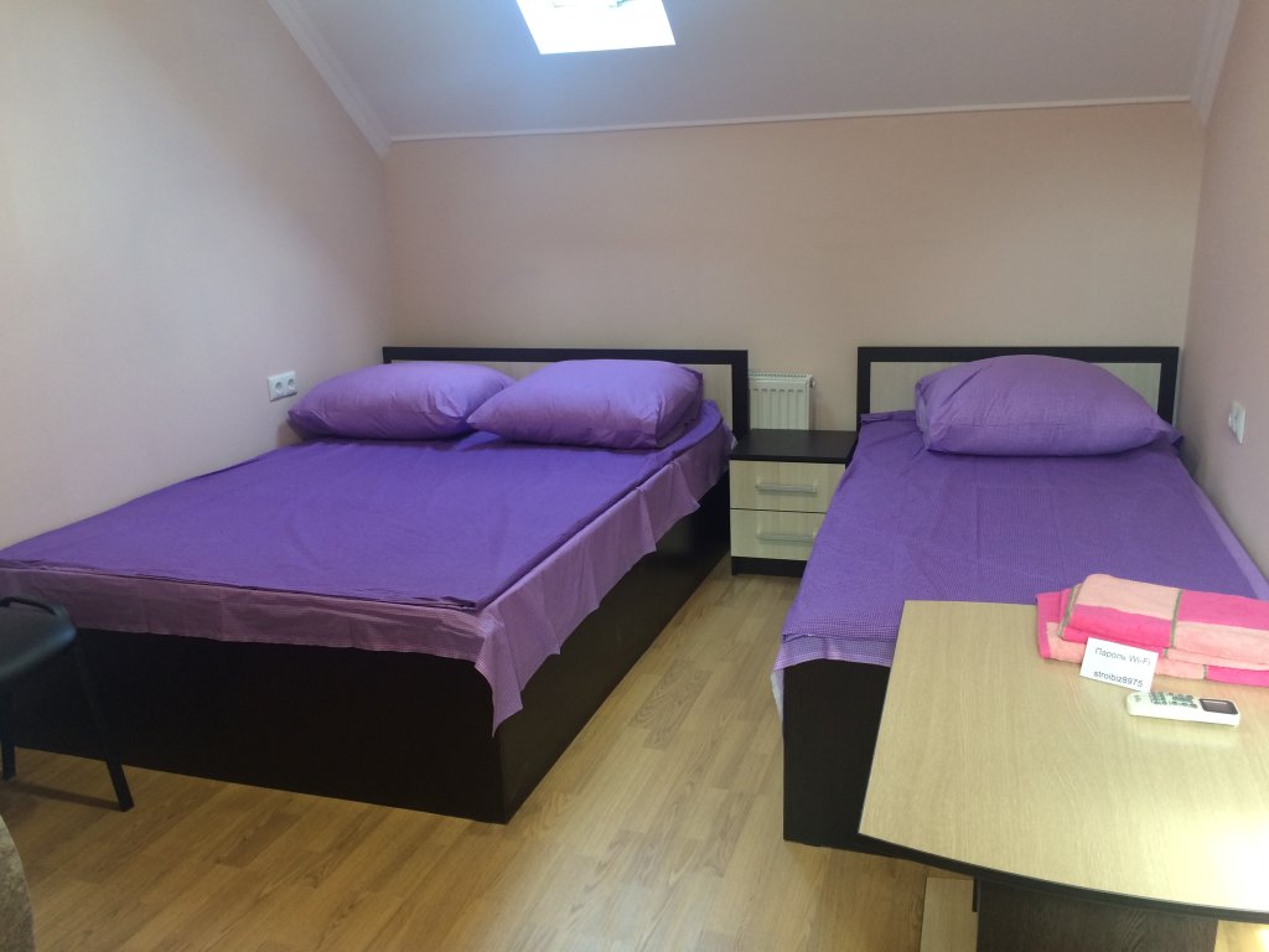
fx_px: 1063
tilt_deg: -16.5
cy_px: 476
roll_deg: +1.8
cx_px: 634
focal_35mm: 29
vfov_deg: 48.2
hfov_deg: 61.7
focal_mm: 4.15
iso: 100
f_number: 2.2
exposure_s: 1/33
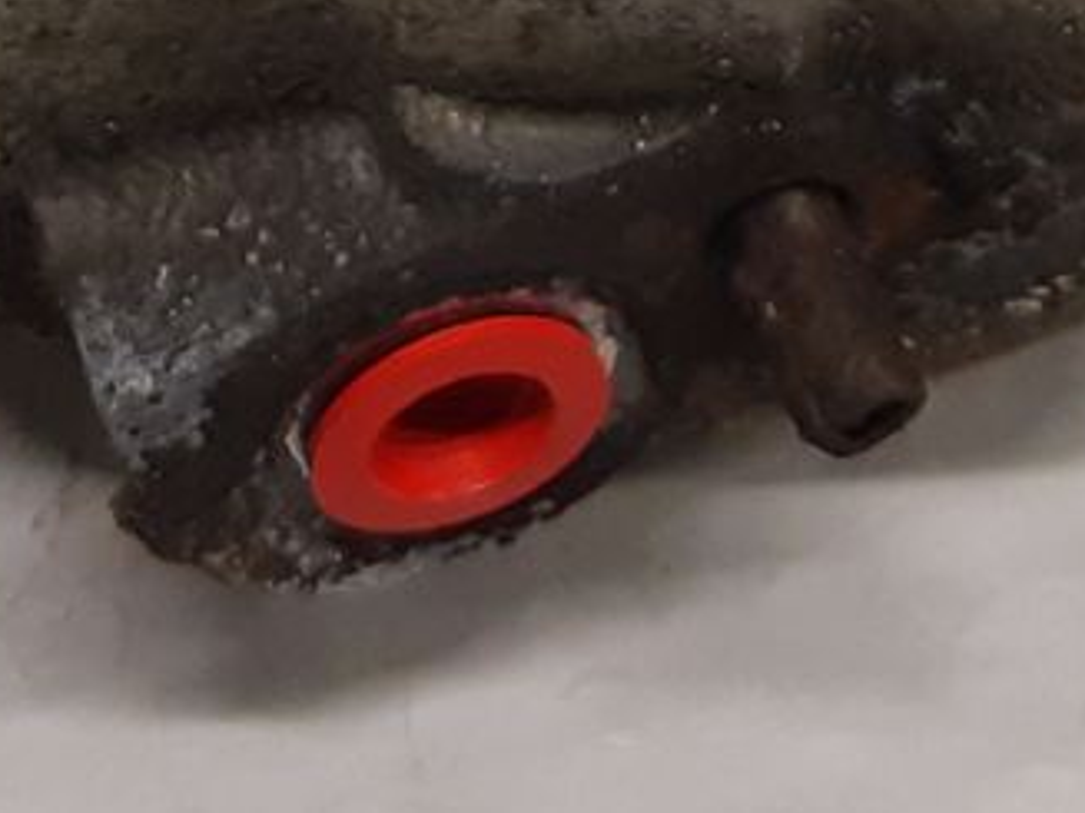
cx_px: 219
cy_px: -1397
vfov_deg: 8.1
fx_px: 5107
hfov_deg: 12.1
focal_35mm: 163
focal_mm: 3.93
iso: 160
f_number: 1.7
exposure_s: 1/50
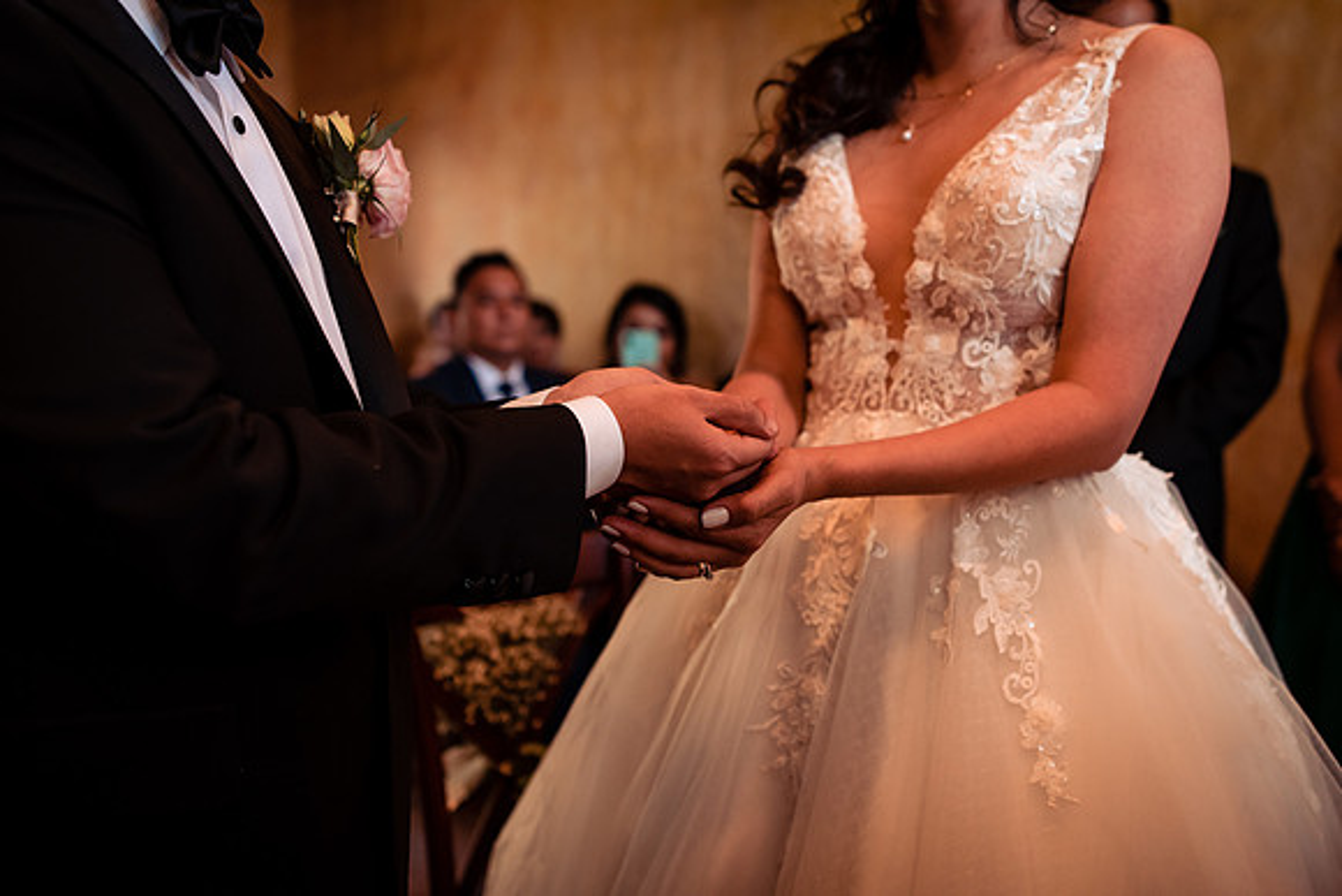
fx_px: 1305
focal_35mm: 35
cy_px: 448
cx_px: 671
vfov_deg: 37.9
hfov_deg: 54.4
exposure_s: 1/200
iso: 1250
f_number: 2.8
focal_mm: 35
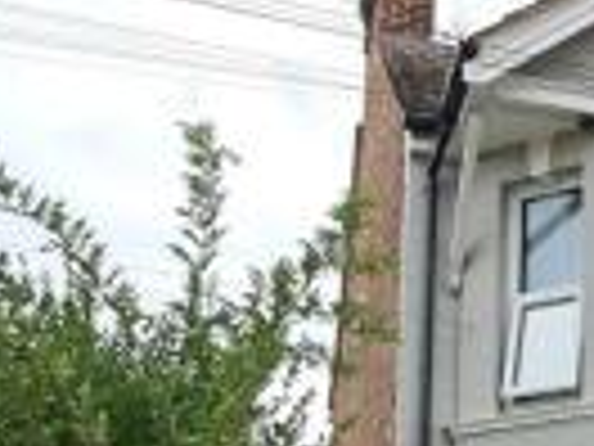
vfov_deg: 18.5
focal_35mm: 77
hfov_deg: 22.5
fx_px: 1321
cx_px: 781
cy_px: 484
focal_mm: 5.23
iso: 50
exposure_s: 1/1212
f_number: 1.8
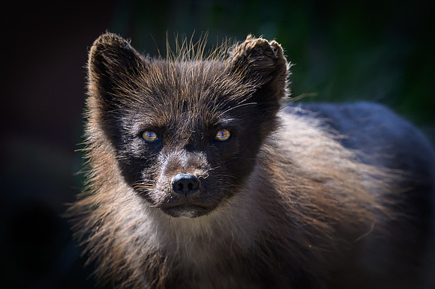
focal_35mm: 985
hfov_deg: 2.1
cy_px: 150
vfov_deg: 1.4
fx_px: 11901
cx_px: 183
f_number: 5.6
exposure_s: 1/2000
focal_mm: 560
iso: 800
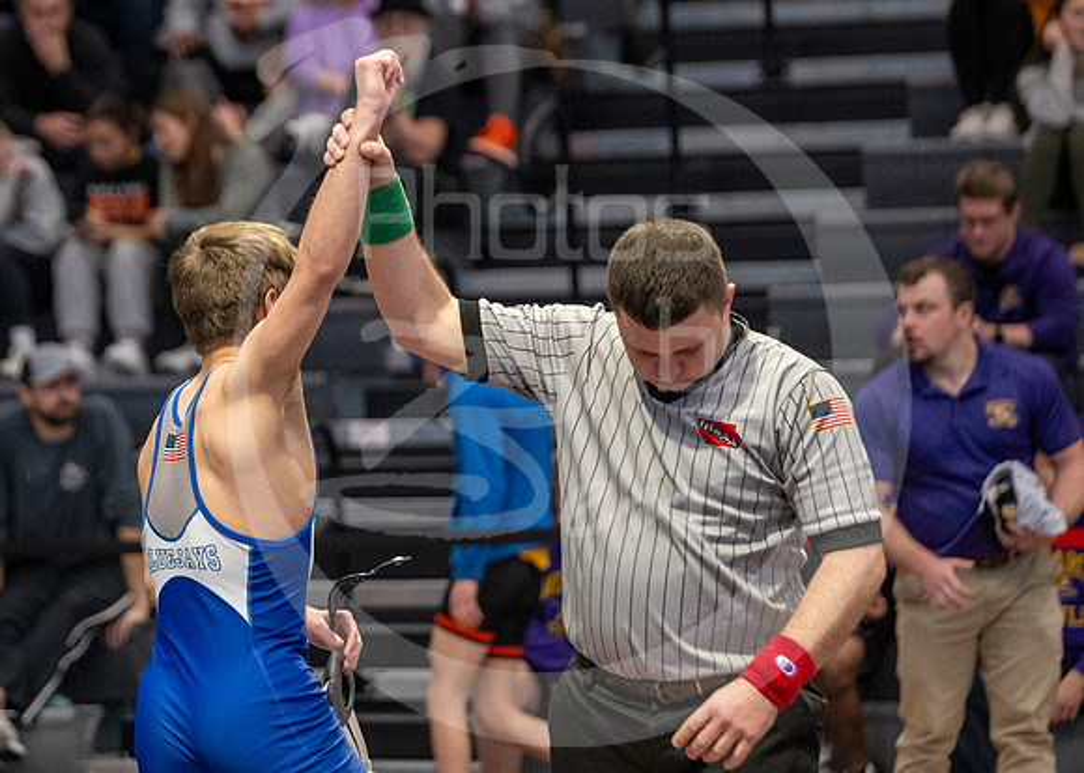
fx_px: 6659
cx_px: 210
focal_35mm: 216
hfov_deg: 9.3
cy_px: 616
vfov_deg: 6.6
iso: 3200
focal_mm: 110
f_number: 2.8
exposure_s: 1/1000
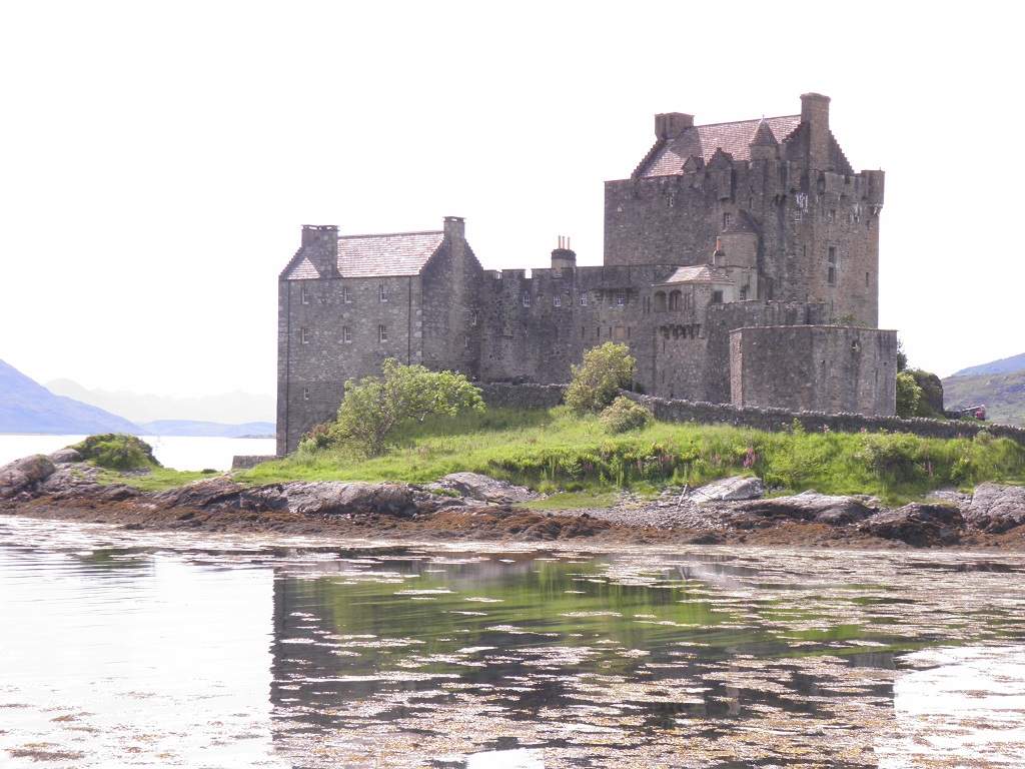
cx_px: 512
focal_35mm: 73
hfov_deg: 26.7
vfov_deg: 20.2
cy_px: 384
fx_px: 2162
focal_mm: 13.2
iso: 50
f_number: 5.5
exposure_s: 1/100
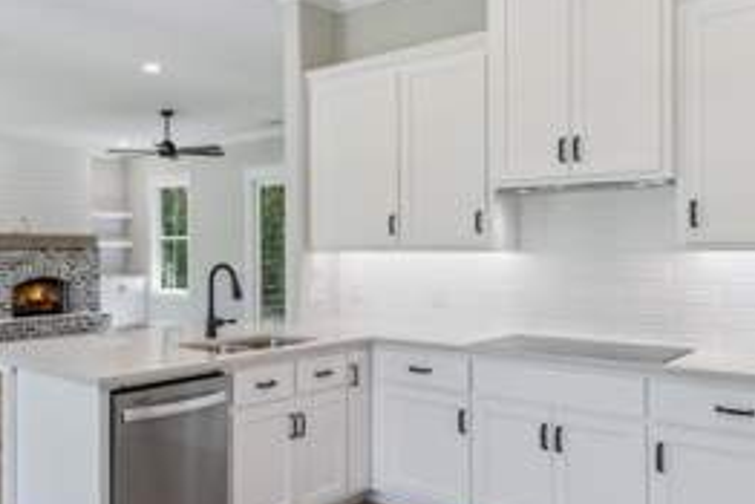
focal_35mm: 33
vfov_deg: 40.0
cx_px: 179
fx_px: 692
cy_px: 262
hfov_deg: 54.2
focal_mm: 18
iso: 250
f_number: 8
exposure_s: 1/30
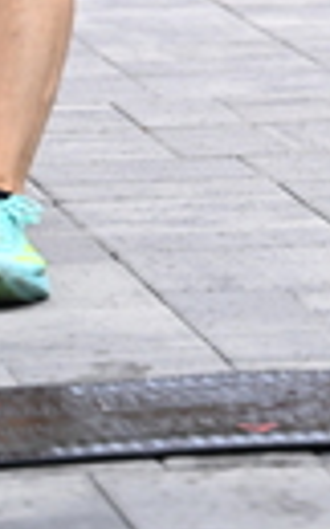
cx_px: 414
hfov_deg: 3.3
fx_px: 5740
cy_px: -545
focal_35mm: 398
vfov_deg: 5.2
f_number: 2.8
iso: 1250
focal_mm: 92
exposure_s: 1/1250
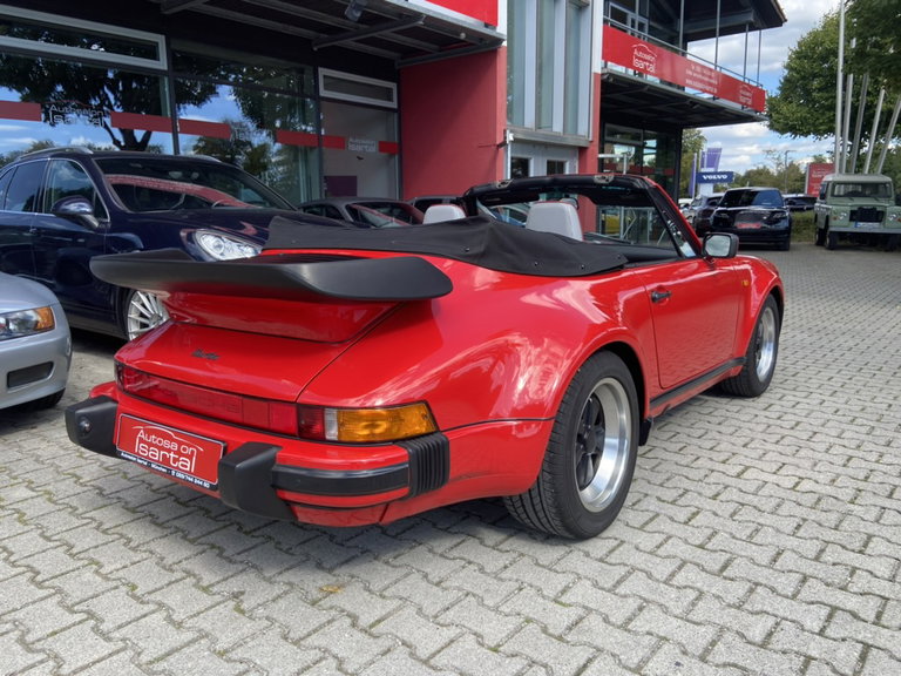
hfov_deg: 67.3
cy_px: 338
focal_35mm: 26
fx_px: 677
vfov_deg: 53.1
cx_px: 450
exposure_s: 1/693
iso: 32
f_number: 1.8
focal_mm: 4.25
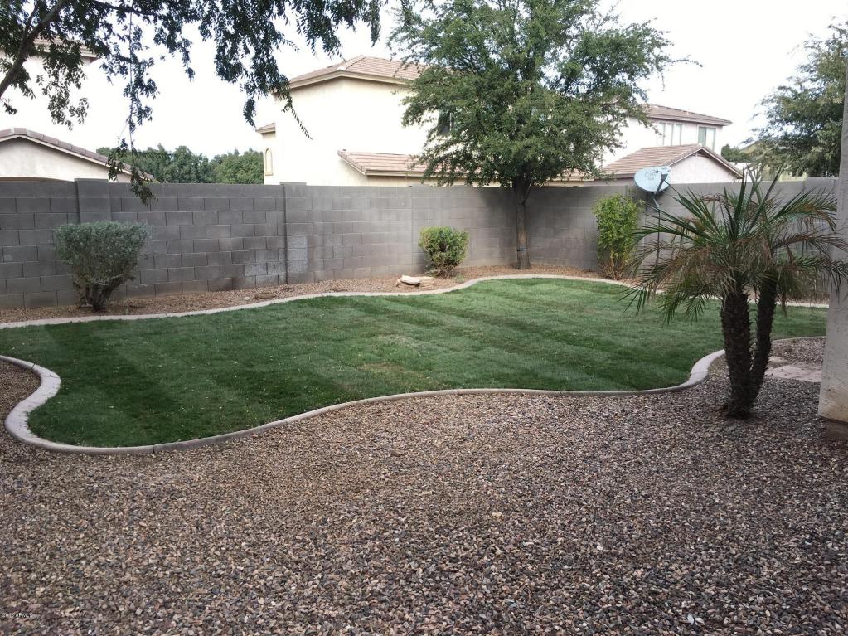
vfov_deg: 48.2
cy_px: 318
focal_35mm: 29
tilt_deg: -8.3
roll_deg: -0.7
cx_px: 424
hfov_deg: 61.7
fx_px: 710
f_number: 2.2
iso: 25
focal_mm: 4.15
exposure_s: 1/354
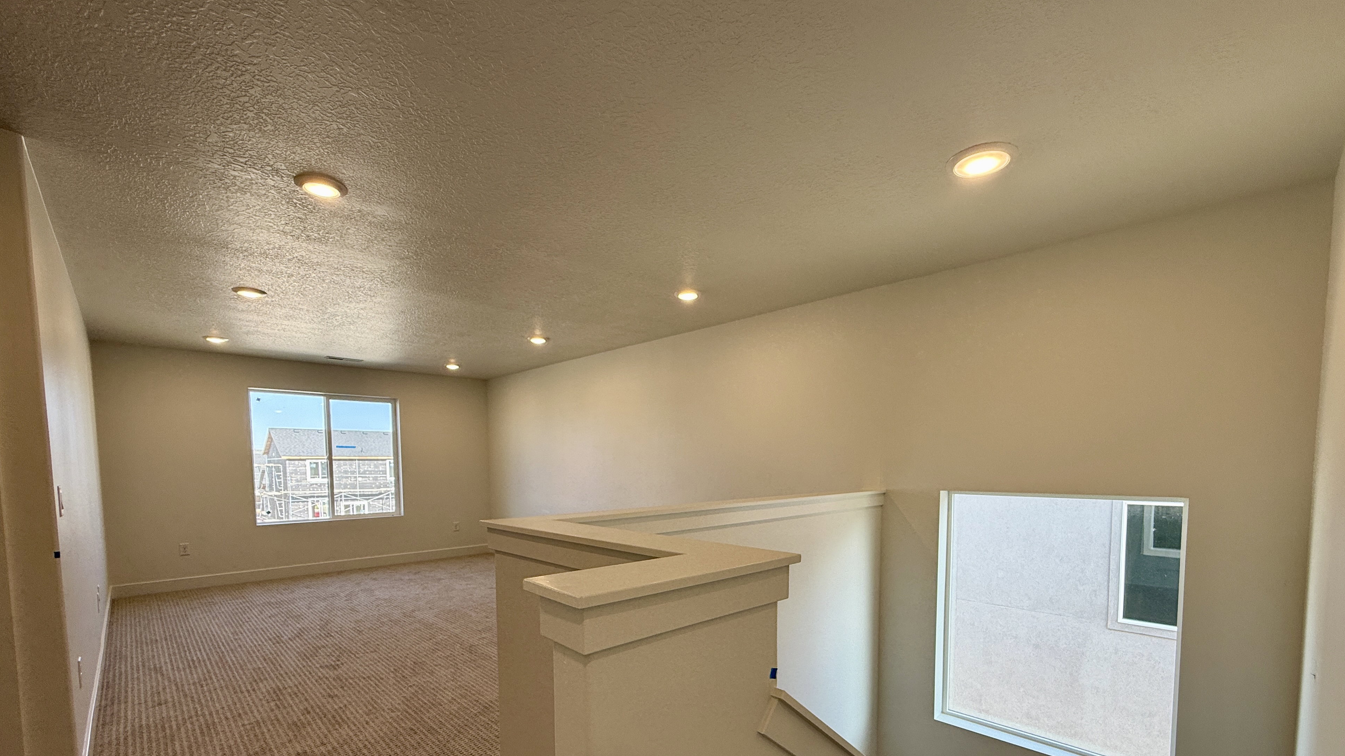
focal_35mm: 16
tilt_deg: -3.1
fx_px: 571
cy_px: 502
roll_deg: +0.3
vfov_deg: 65.4
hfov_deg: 99.3
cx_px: 703
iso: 64
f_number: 2.2
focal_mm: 2.22
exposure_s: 1/144
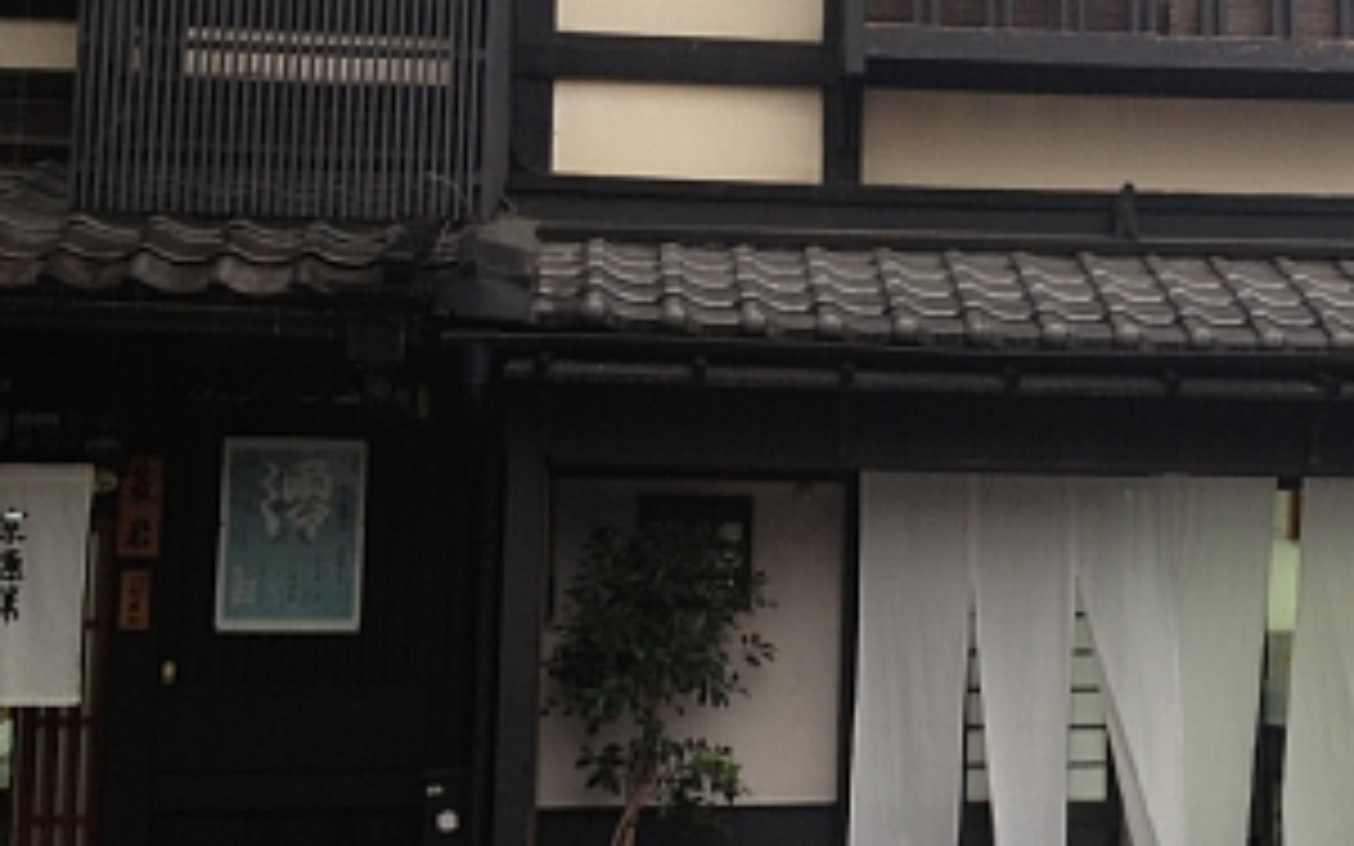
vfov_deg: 17.6
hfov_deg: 26.9
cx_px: 1219
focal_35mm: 74
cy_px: 378
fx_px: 2730
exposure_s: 1/40
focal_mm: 4.28
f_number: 2.4
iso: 80
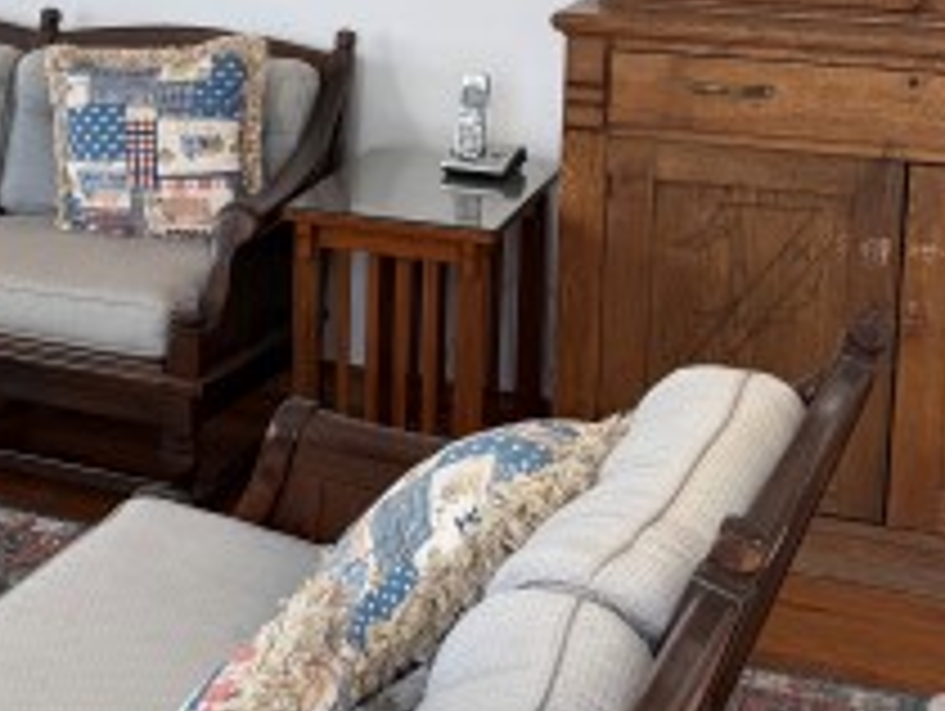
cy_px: 50
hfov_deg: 25.0
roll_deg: -0.4
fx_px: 1995
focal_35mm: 73
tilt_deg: -9.0
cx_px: -63
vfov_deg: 19.8
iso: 64
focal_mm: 6.76
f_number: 1.78
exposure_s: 1/121
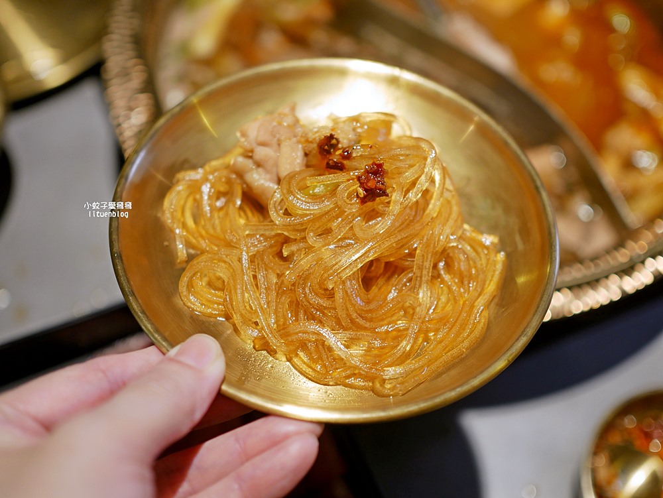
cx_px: 332
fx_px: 958
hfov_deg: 38.2
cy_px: 249
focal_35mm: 50
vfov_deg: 29.1
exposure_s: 1/60
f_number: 1.8
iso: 250
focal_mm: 25
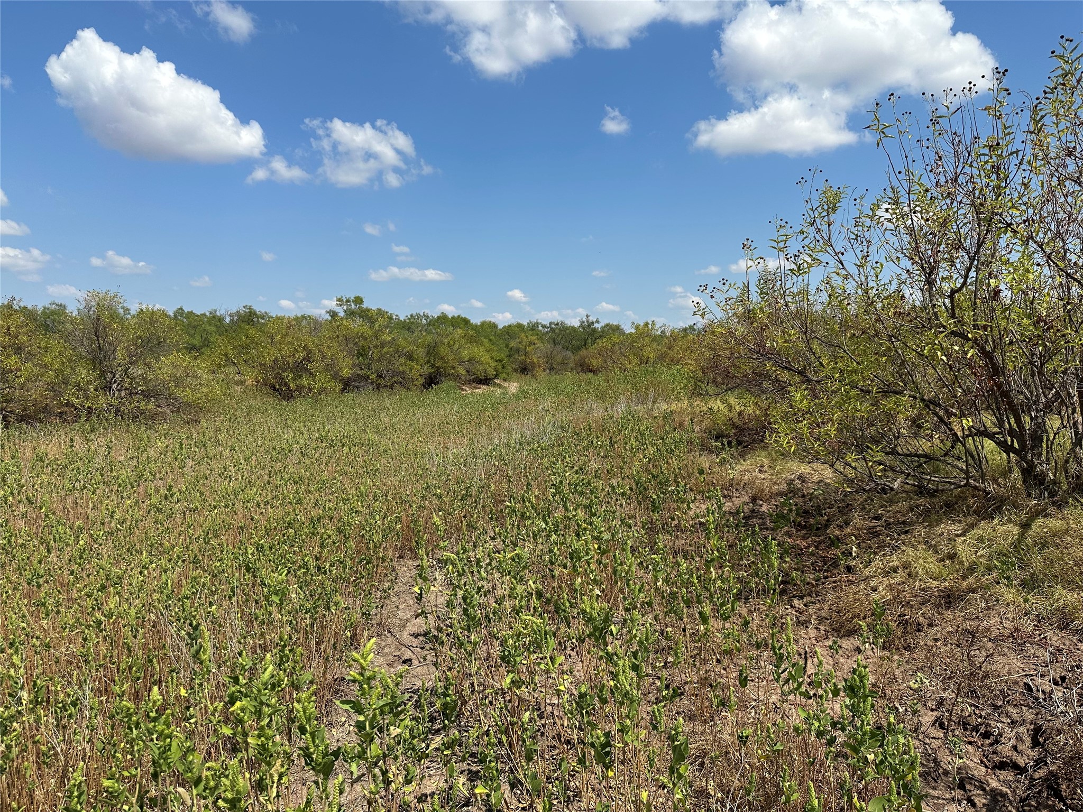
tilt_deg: -3.3
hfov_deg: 71.6
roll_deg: -0.4
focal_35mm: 24
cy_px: 406
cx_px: 542
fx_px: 751
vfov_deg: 56.8
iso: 80
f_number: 1.78
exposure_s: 1/5848
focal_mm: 6.86
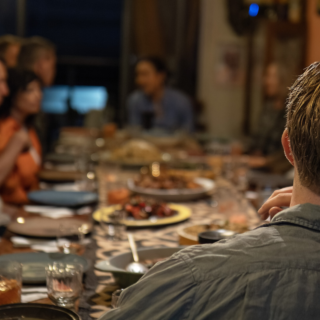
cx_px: 160
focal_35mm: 71
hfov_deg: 24.3
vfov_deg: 24.3
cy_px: 160
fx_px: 743
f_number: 1.4
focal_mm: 30
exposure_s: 1/250
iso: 1000
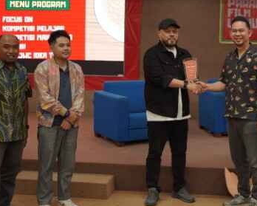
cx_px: 220
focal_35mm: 68
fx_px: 518
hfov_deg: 27.1
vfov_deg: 22.5
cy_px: 78
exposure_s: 1/100
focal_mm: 35
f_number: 1.6
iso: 200
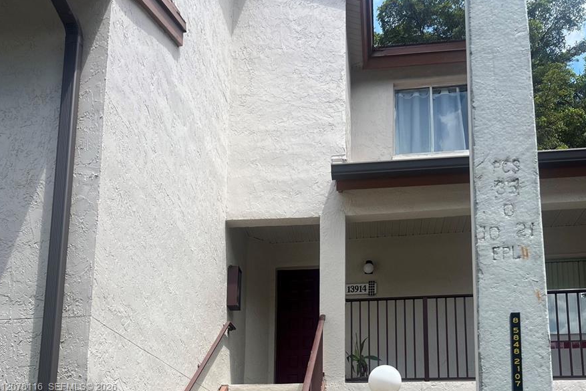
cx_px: 293
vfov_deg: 33.1
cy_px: 388
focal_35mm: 37
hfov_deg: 51.9
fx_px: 602
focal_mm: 5.7
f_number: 1.5
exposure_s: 1/2695
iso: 50
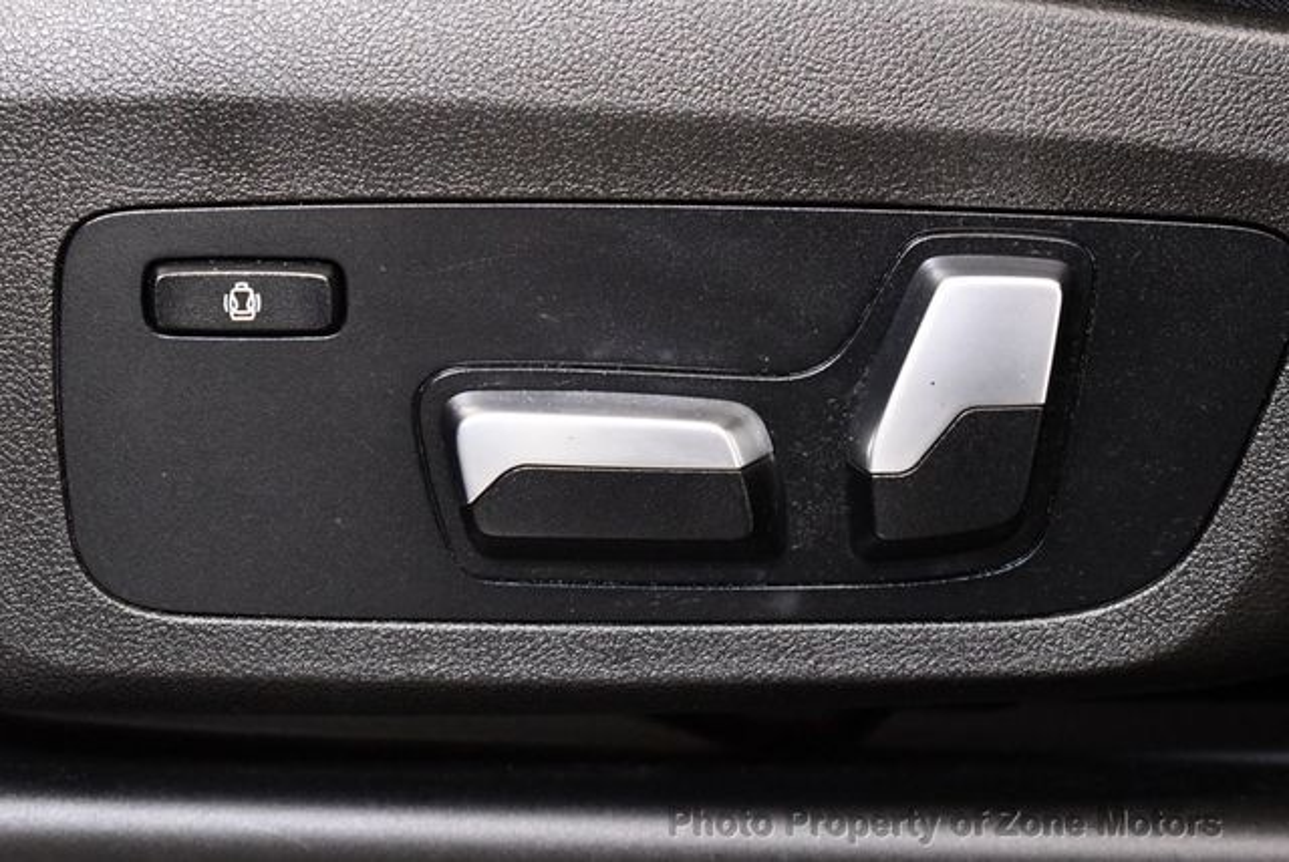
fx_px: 3942
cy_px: 431
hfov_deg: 18.6
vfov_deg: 12.5
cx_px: 644
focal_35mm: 110
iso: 4500
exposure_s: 1/60
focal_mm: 55
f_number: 5.6
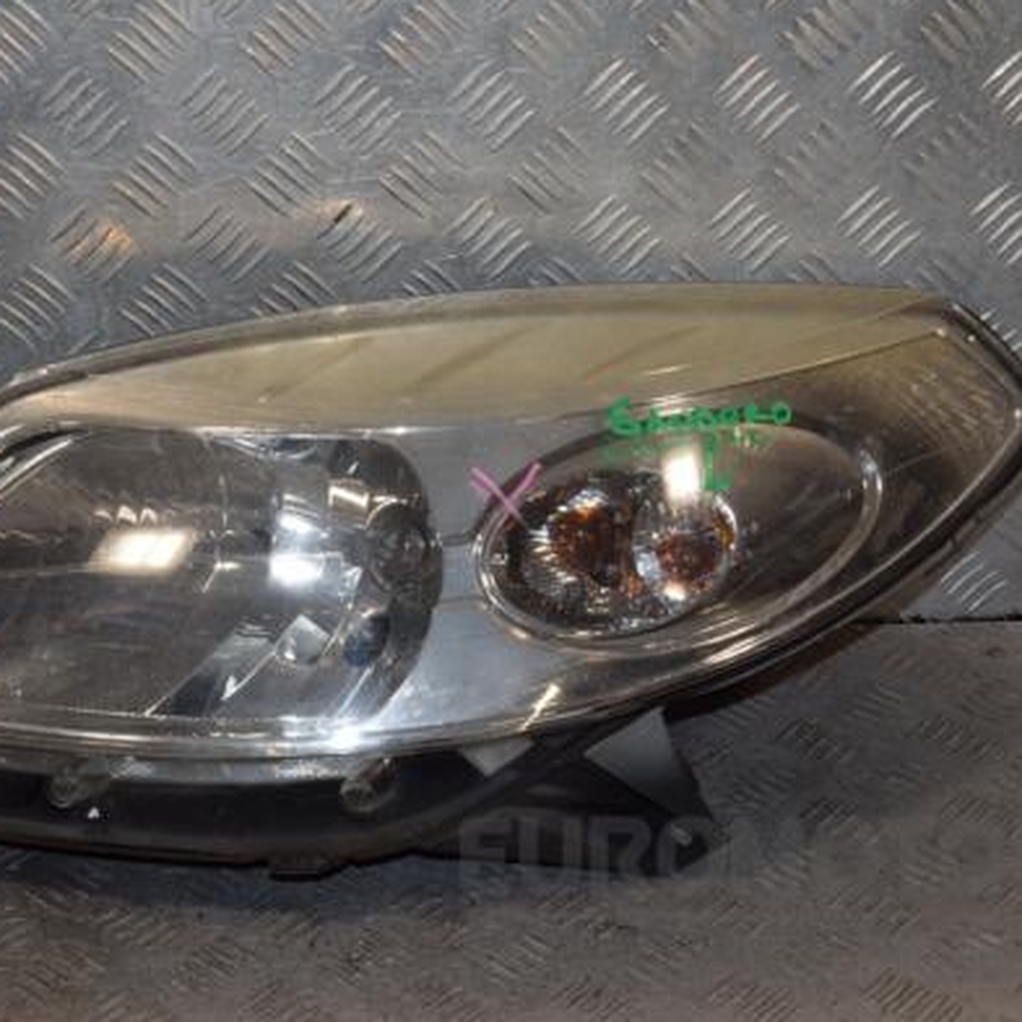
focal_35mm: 74
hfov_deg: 23.3
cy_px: 510
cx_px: 411
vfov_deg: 23.4
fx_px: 2472
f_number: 11
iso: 800
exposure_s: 1/200
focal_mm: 38
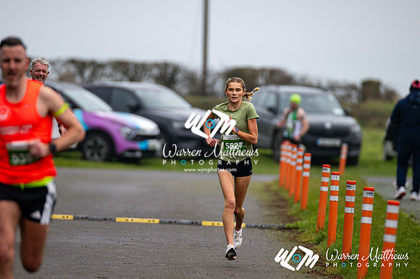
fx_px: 5247
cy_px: 140
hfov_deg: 4.6
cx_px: 210
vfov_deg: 3.1
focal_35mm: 450
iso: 280
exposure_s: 1/1600
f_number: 2.8
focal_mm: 300
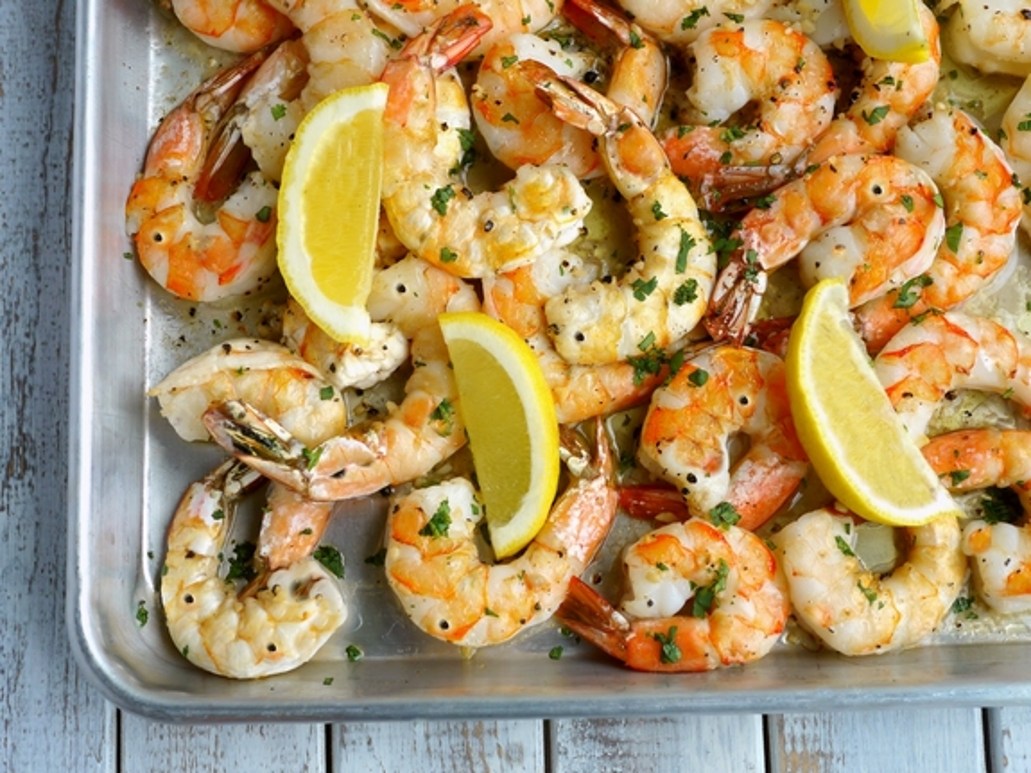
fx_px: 1489
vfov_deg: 29.1
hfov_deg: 38.2
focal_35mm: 50
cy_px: 386
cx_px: 516
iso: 100
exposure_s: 1/200
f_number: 3.5
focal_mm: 25
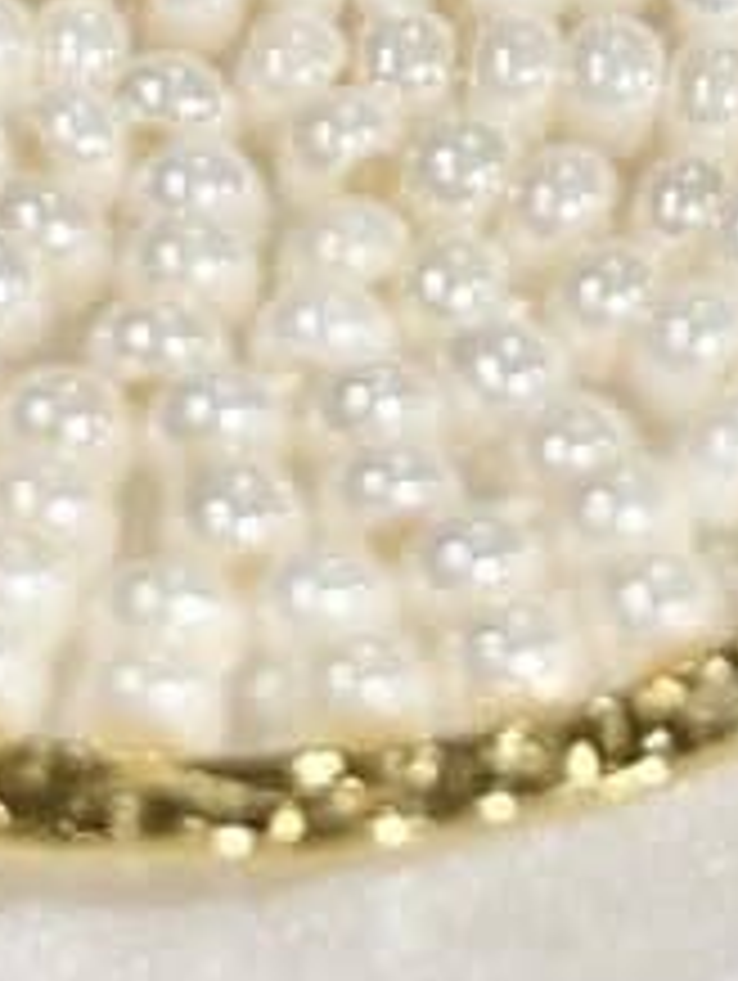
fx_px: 6922
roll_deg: +5.5
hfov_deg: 6.1
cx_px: 688
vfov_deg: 7.9
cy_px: -706
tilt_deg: -39.8
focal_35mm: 244
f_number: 1.6
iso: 32
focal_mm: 5.96
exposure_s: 1/294
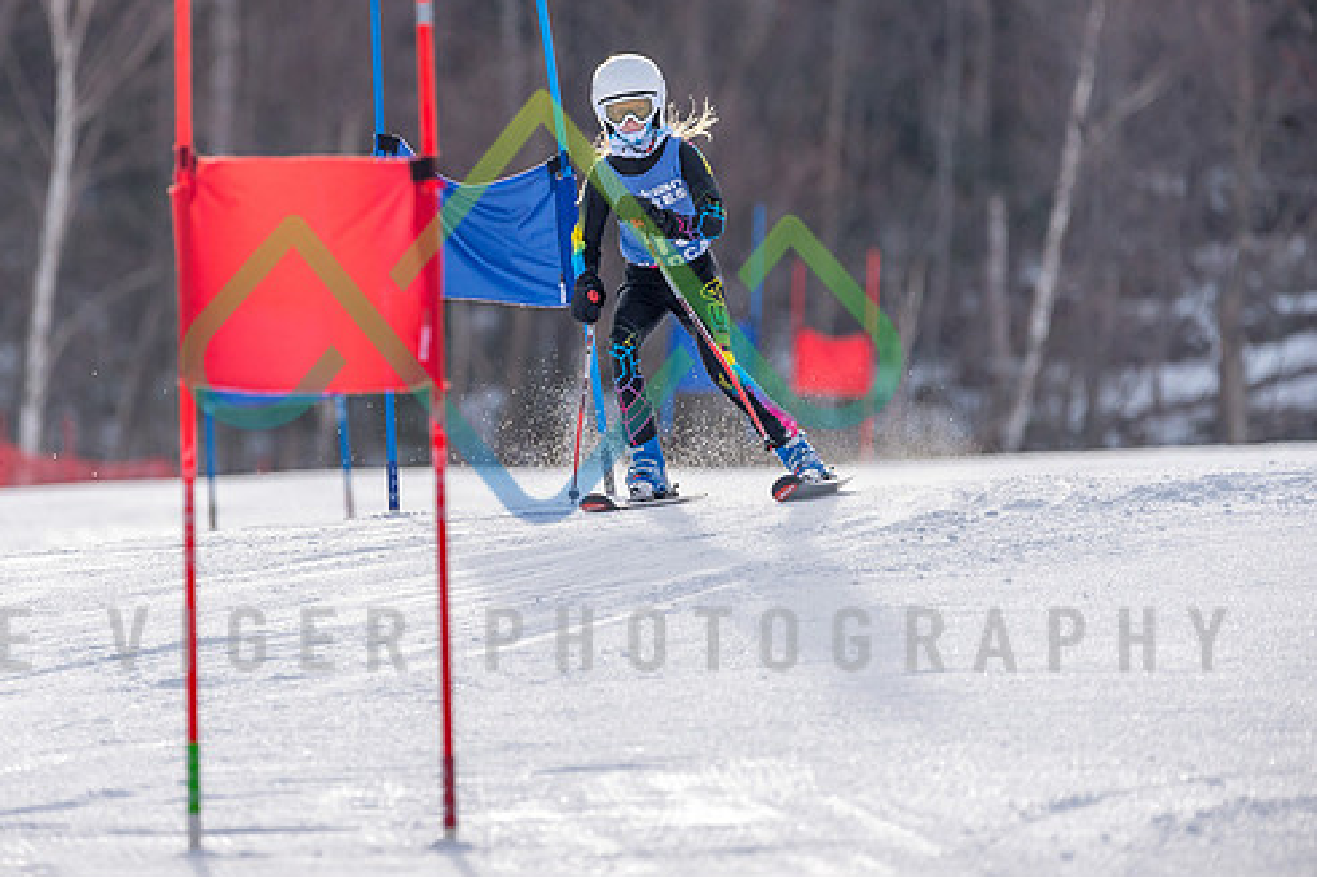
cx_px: 542
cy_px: 381
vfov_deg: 2.5
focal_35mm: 543
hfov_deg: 3.8
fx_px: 19857
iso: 640
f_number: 6
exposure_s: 1/2000
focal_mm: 460
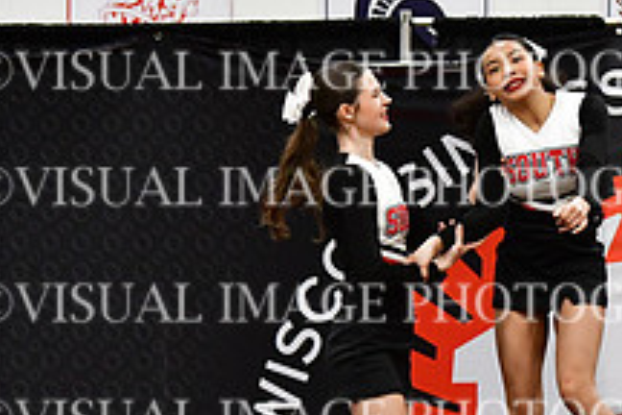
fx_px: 6582
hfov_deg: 5.4
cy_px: 477
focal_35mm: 381
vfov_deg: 3.6
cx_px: 389
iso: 4000
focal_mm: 95
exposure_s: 1/500
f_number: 3.5
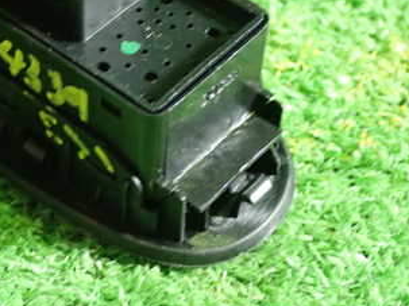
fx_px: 1169
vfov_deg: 14.8
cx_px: 113
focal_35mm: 99
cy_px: 63
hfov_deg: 19.7
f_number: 3.2
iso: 800
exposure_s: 1/30
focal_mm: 9.01
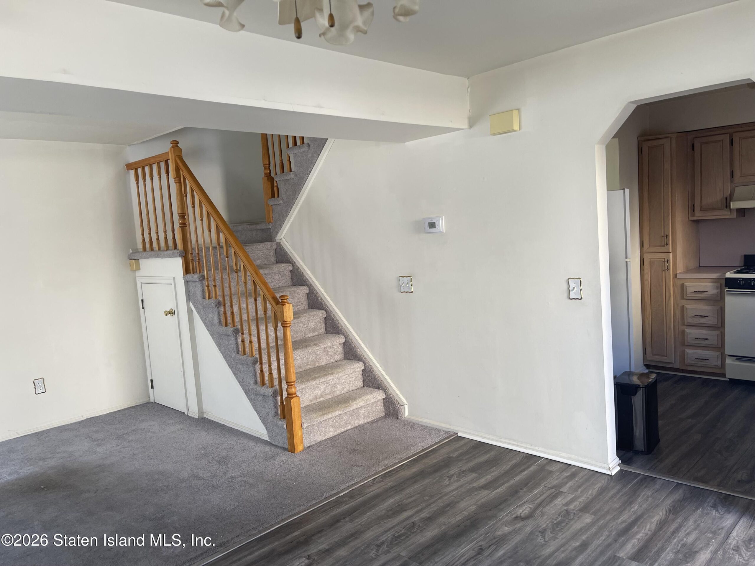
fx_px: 545
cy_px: 283
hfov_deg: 69.4
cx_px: 378
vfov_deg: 54.9
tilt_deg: -6.4
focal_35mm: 25
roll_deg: +3.9
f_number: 1.6
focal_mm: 5.1
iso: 100
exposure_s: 1/121
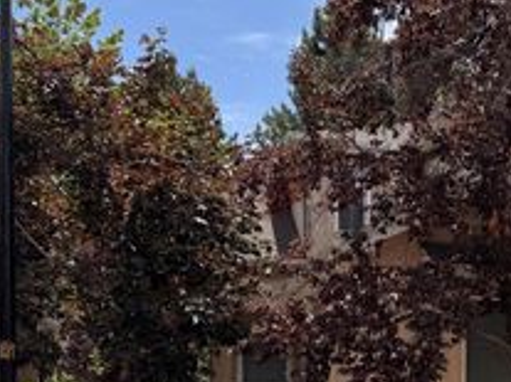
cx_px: 590
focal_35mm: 58
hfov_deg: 29.3
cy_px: 381
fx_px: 856
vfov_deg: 24.1
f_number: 1.78
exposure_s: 1/4608
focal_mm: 6.76
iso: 80
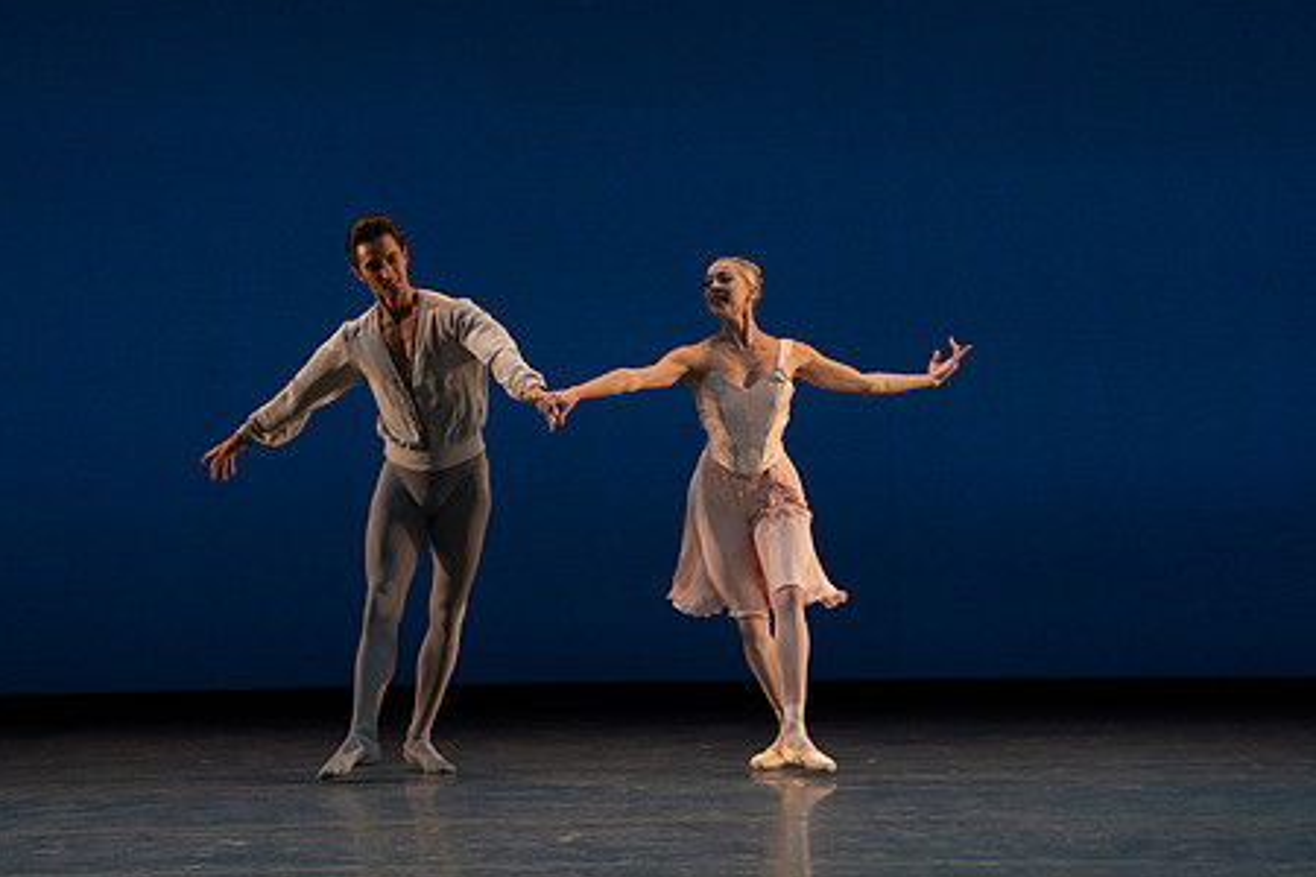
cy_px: 323
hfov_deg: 8.0
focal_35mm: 258
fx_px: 9431
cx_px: 491
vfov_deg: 5.3
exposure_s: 1/500
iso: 3200
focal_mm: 200
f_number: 8
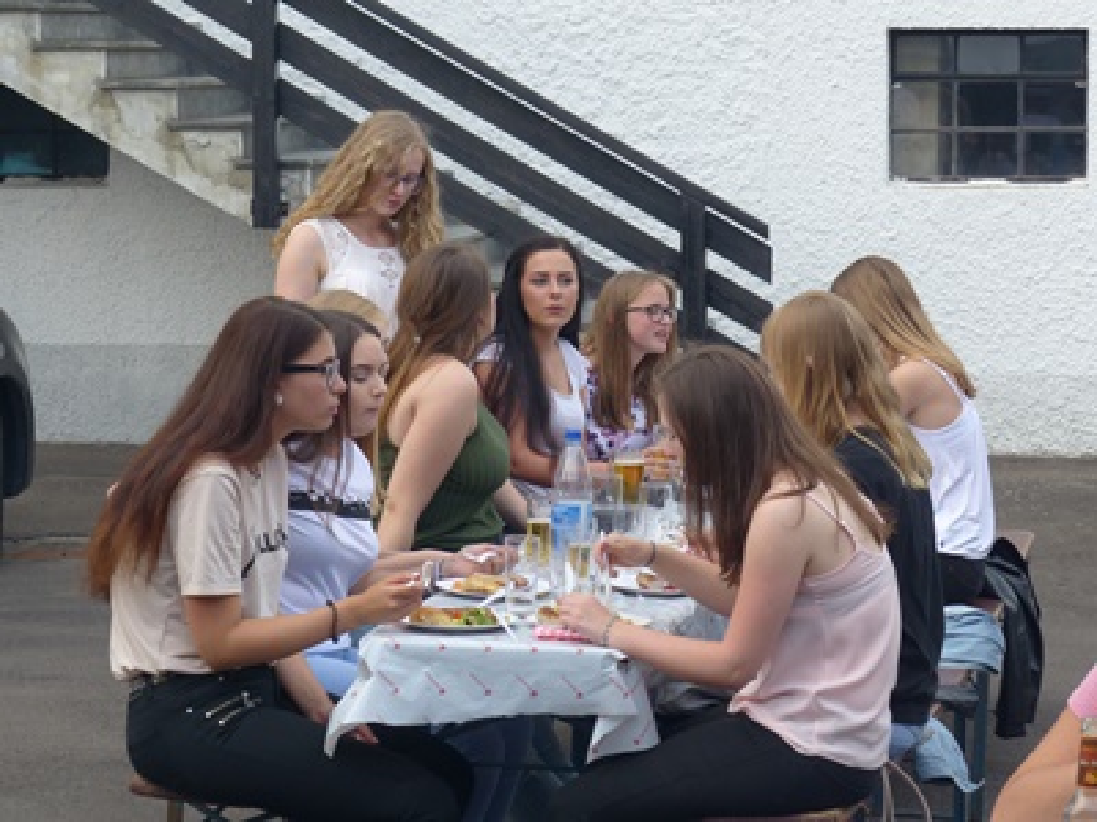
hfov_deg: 17.0
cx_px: 548
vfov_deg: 12.8
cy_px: 411
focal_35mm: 116
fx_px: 3676
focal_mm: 20.9
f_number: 4
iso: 100
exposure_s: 1/125
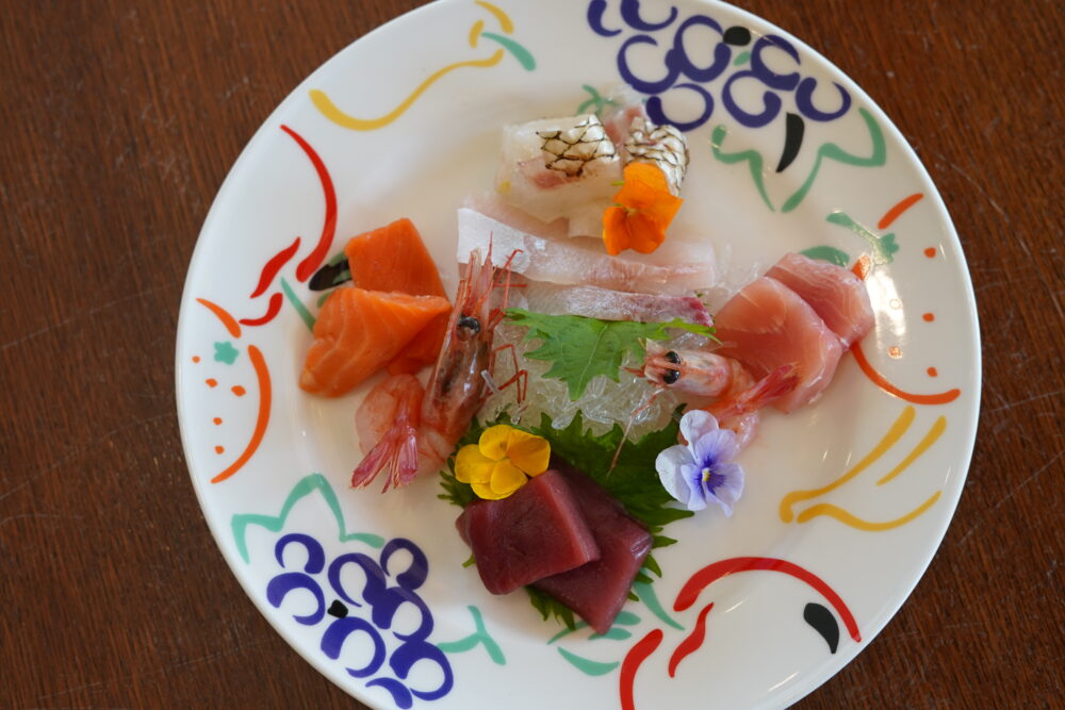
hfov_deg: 39.6
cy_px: 355
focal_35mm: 50
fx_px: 1479
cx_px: 532
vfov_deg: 27.0
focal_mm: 50
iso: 500
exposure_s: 1/160
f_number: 4
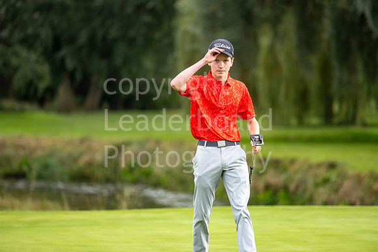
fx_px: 3151
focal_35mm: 300
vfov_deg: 4.6
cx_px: 189
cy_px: 126
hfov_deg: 6.9
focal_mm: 300
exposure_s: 1/800
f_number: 4
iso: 400
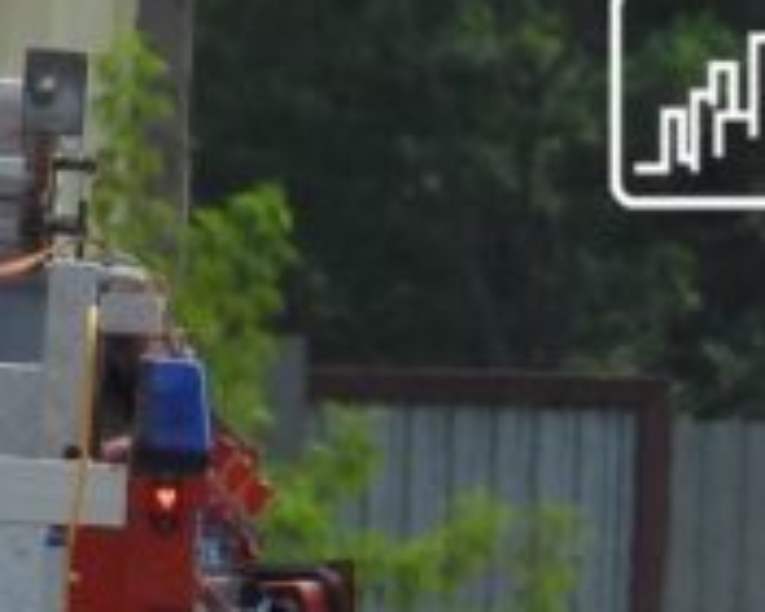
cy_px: 1290
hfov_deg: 0.5
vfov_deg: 0.4
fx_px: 83862
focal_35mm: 3704
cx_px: -175
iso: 100
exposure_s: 1/640
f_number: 5
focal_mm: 117
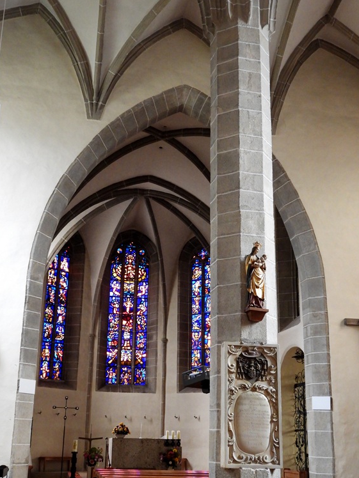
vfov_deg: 41.2
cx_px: 180
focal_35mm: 46
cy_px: 252
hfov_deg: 31.5
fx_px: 636
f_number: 3.2
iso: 800
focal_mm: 7.7
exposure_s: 1/25
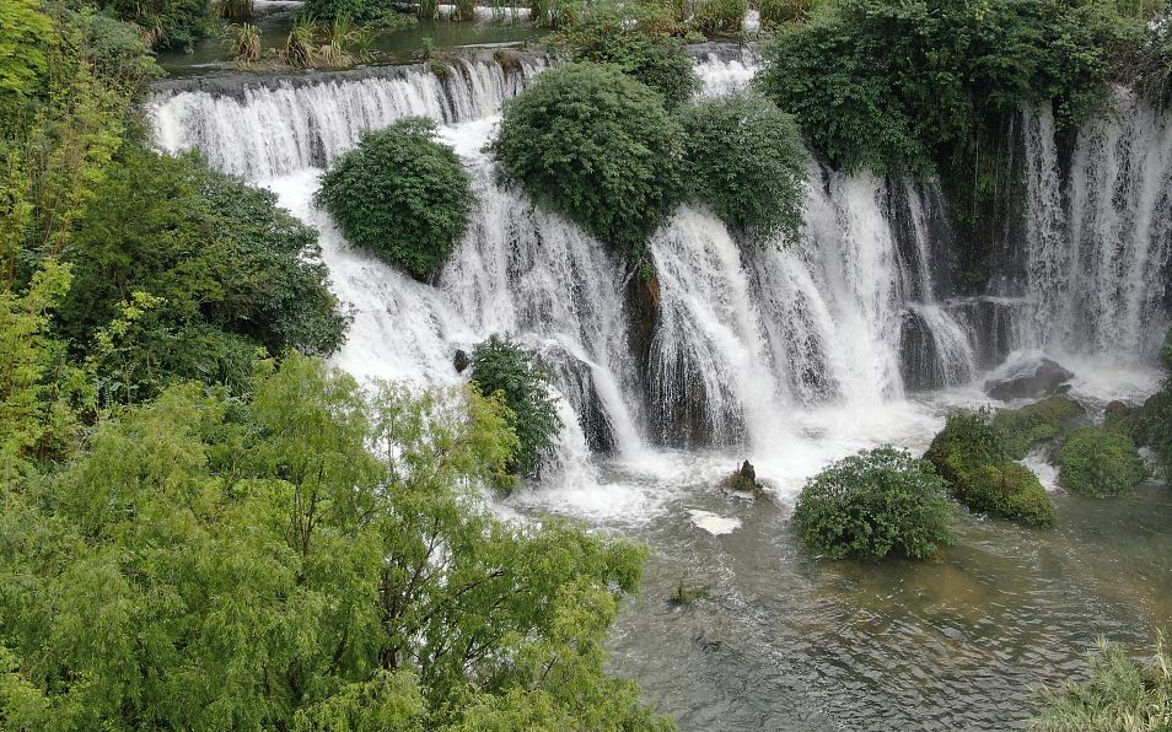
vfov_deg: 21.5
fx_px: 1916
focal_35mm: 60
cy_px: 243
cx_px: 638
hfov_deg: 34.0
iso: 100
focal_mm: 7.88
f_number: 3.7
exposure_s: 1/200
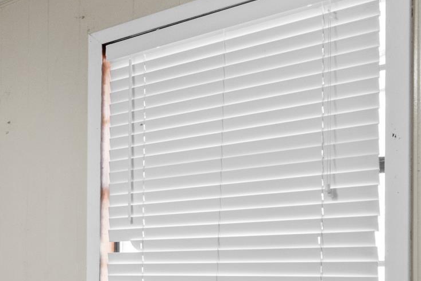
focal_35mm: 58
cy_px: 270
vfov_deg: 22.6
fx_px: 678
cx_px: -229
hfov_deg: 25.1
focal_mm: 11
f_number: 8
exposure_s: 1/2
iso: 800
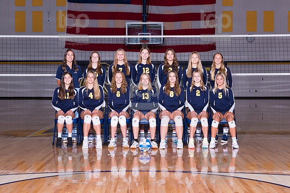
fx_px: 542
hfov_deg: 30.0
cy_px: 93
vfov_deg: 20.2
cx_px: 145
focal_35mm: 67
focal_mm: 55
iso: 320
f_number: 6.3
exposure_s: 1/250
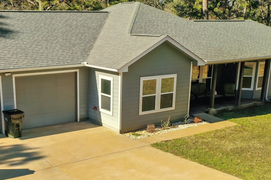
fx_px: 376
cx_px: 96
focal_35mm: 50
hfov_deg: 39.3
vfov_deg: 26.7
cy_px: 131
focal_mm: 10.26
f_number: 5
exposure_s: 1/200
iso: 100
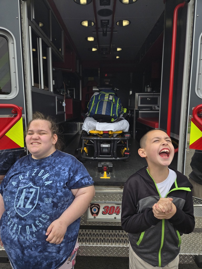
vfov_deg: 73.9
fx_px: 179
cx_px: 101
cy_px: 134
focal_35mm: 23
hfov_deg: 58.9
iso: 32
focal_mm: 5.4
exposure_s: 1/779
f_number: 1.8
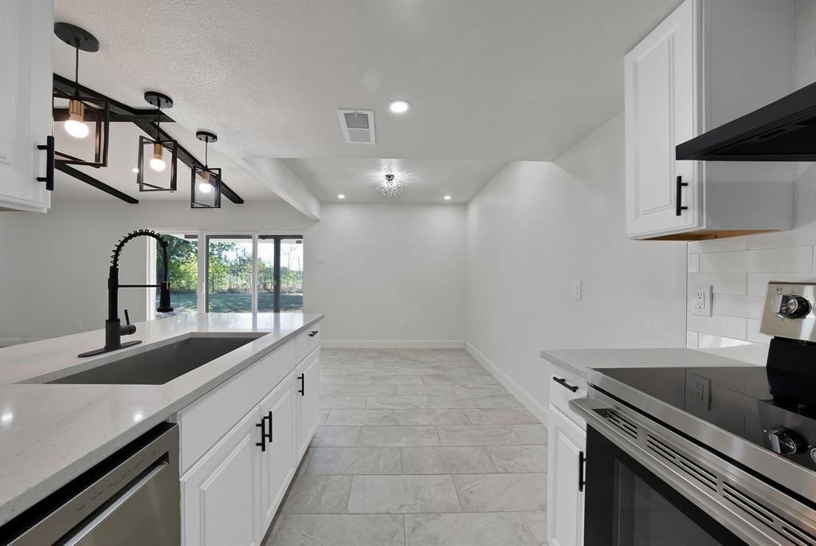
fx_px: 272
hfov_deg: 112.6
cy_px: 273
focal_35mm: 12
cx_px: 408
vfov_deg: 90.1
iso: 640
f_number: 9
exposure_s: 1/40
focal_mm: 12
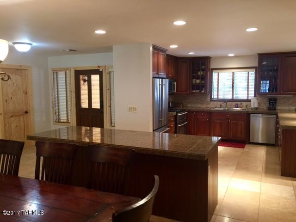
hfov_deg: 61.7
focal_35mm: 29
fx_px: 248
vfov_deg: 48.2
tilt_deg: -6.0
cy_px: 111
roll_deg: +0.6
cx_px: 148
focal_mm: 4.15
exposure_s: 1/15
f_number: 2.2
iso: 40
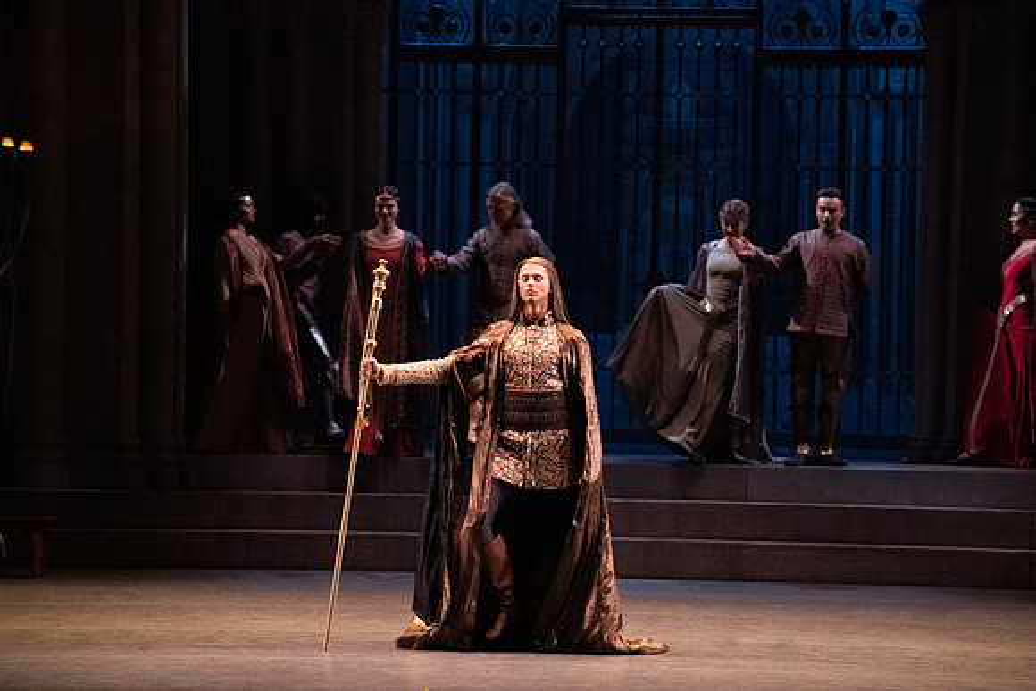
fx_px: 5066
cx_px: 518
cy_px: 346
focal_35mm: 176
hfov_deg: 11.7
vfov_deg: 7.8
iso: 20000
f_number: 6.3
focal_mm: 176
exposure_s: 1/320
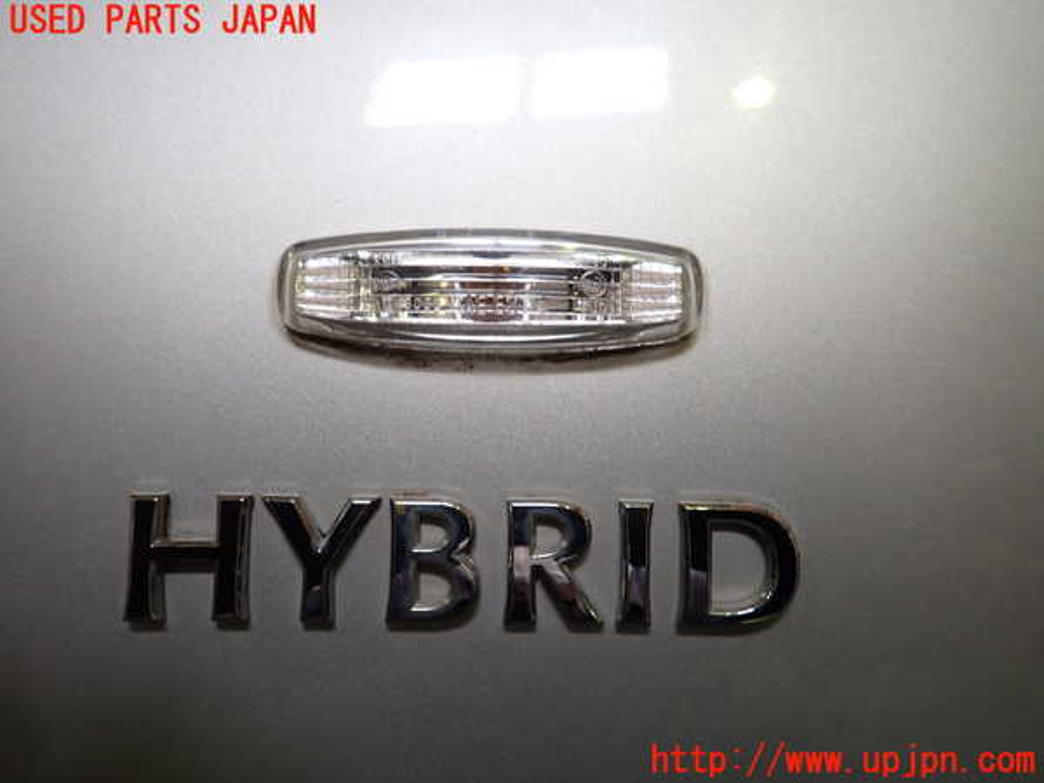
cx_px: 522
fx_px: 754
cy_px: 392
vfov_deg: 54.9
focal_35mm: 25
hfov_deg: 69.4
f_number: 2
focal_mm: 4.5
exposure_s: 1/60
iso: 160
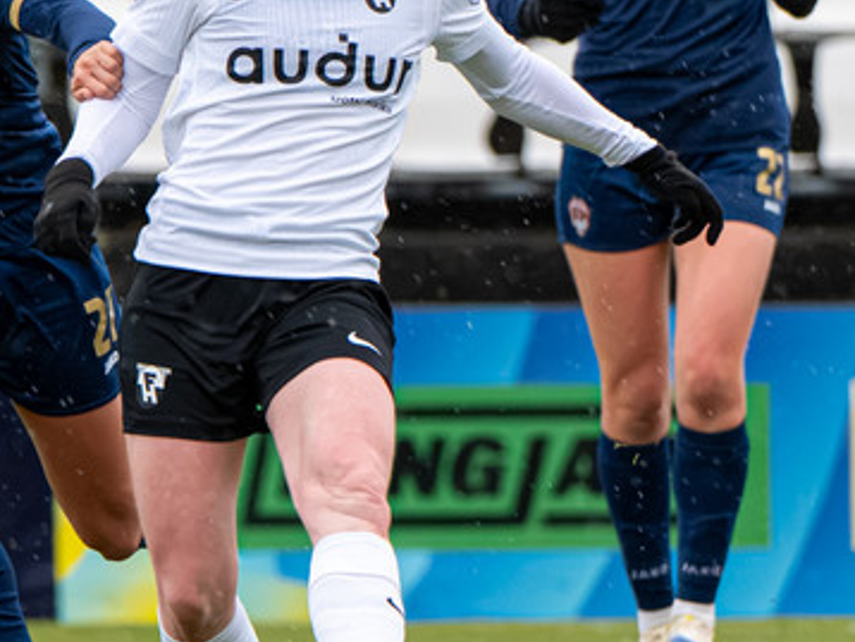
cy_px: 314
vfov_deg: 1.5
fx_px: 25161
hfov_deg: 1.9
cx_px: 471
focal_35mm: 1018
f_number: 5.6
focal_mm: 250
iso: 3200
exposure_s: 1/800
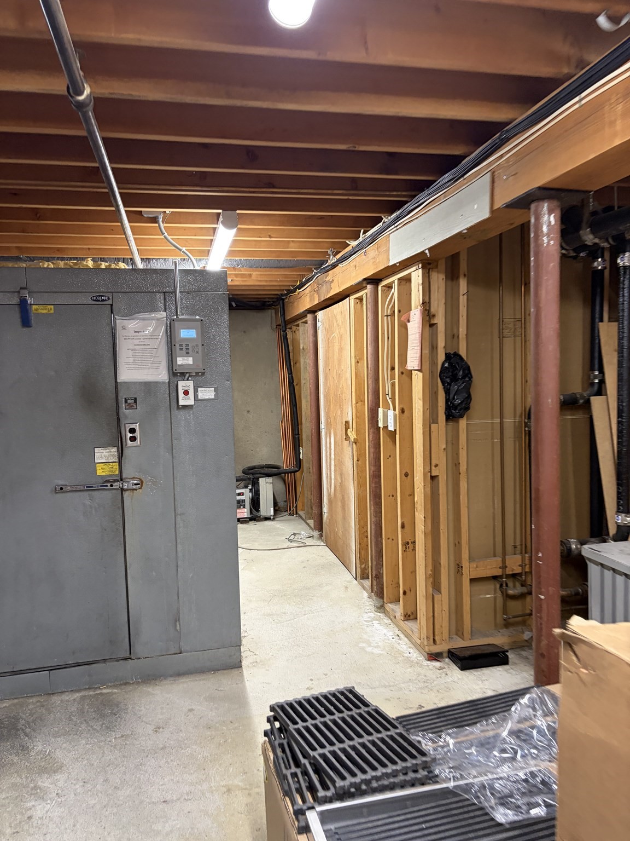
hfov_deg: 53.1
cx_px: 315
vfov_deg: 67.3
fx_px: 631
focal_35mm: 26
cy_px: 420
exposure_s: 1/60
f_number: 1.6
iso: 250
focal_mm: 5.96
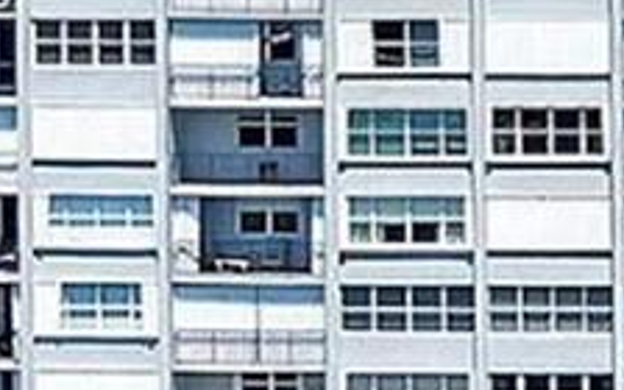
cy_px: -448
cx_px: 1437
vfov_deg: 6.4
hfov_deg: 9.6
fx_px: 3350
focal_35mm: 197
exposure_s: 1/2183
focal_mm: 4.25
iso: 32
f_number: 1.8
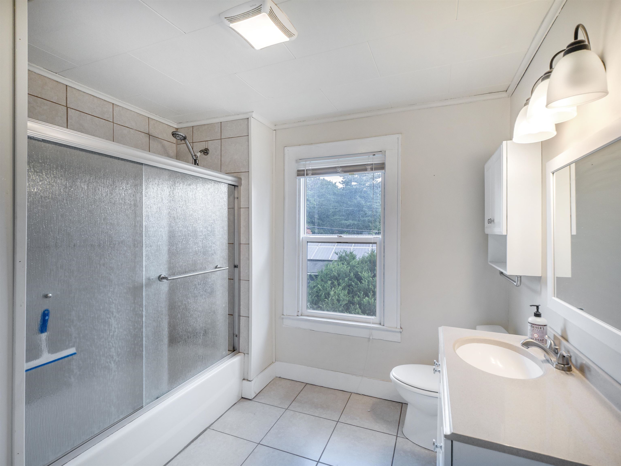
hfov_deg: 94.5
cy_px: 233
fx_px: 287
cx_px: 310
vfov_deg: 78.2
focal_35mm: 16
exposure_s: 1/60
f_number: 2.8
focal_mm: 8
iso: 200
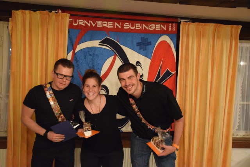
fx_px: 271
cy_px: 84
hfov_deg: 49.5
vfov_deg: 34.3
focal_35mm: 39
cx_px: 125
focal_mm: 26
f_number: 3.8
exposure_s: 1/40
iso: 6400
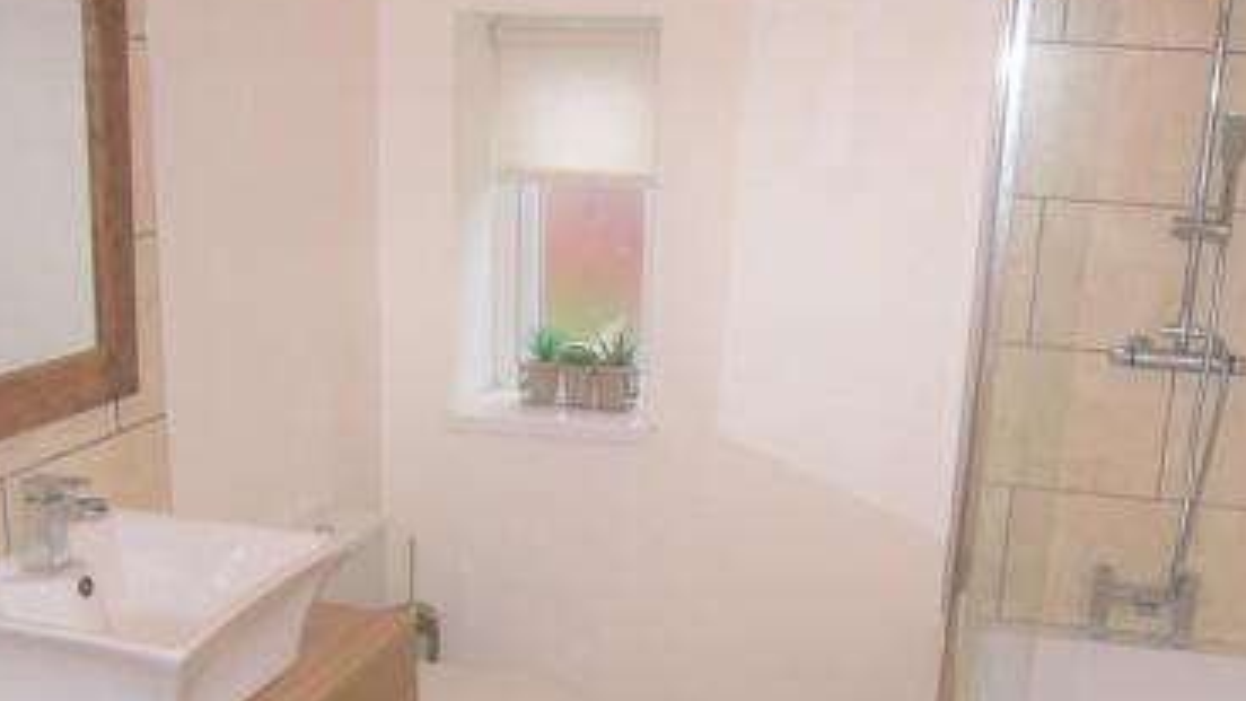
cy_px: 581
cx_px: 675
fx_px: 1652
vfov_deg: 23.5
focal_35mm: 50
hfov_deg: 41.3
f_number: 3.2
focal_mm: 6
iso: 100
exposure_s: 1/30
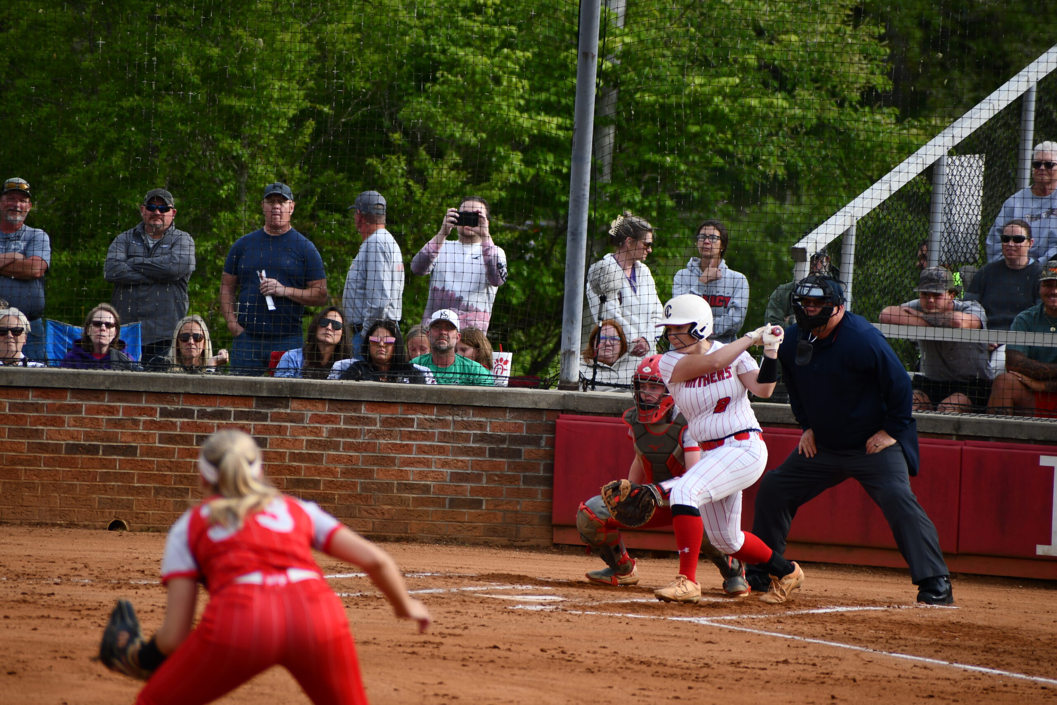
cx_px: 528
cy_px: 352
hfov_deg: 4.6
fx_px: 13212
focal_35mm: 450
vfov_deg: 3.1
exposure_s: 1/500
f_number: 6.3
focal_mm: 300
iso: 250
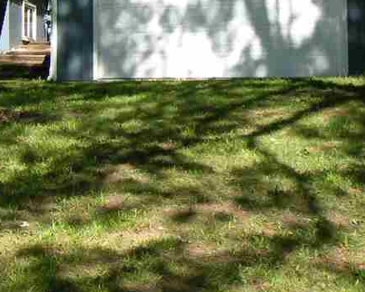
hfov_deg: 21.4
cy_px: 49
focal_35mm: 77
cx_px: -158
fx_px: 831
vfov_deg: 19.6
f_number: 5.6
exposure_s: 1/186
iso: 64
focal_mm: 4.7
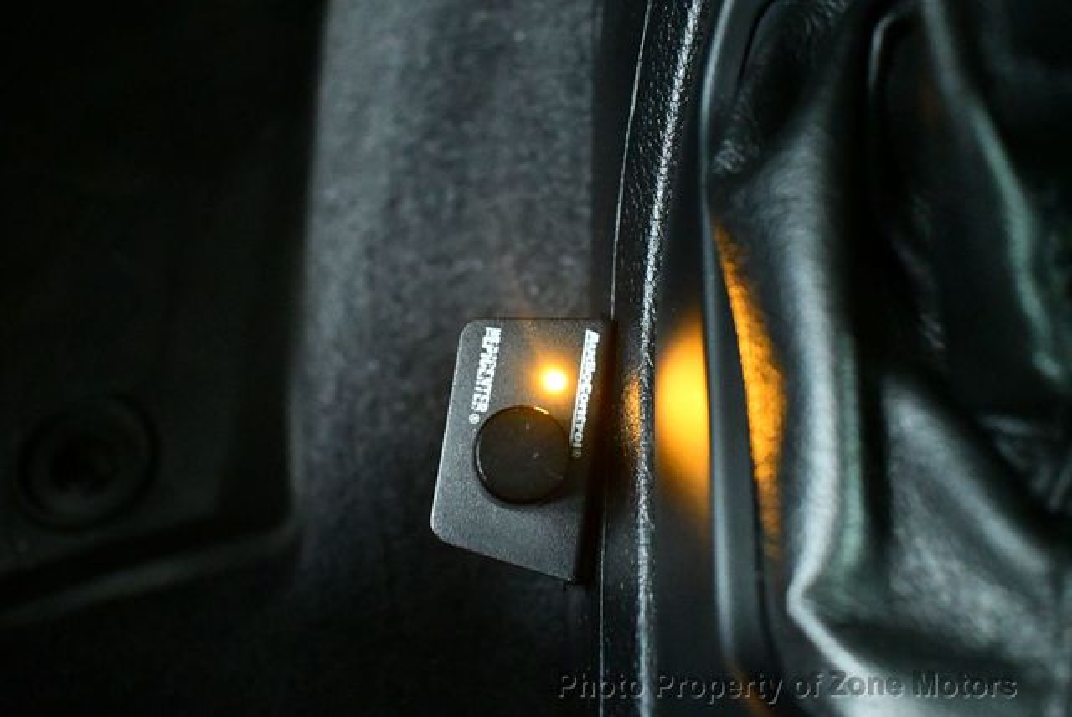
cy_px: 358
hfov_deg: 53.1
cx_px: 536
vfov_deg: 36.9
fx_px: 1073
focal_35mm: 36
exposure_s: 1/30
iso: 12800
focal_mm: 18
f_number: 3.5
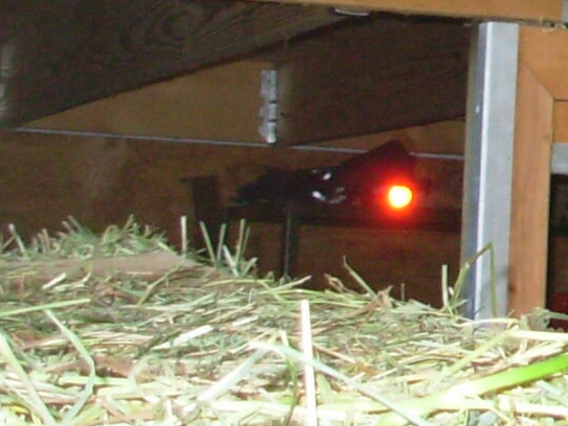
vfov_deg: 8.2
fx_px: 2939
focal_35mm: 179
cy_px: -168
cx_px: 1057
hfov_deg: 10.3
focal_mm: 6.3
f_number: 2.9
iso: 97
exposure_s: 1/62.2
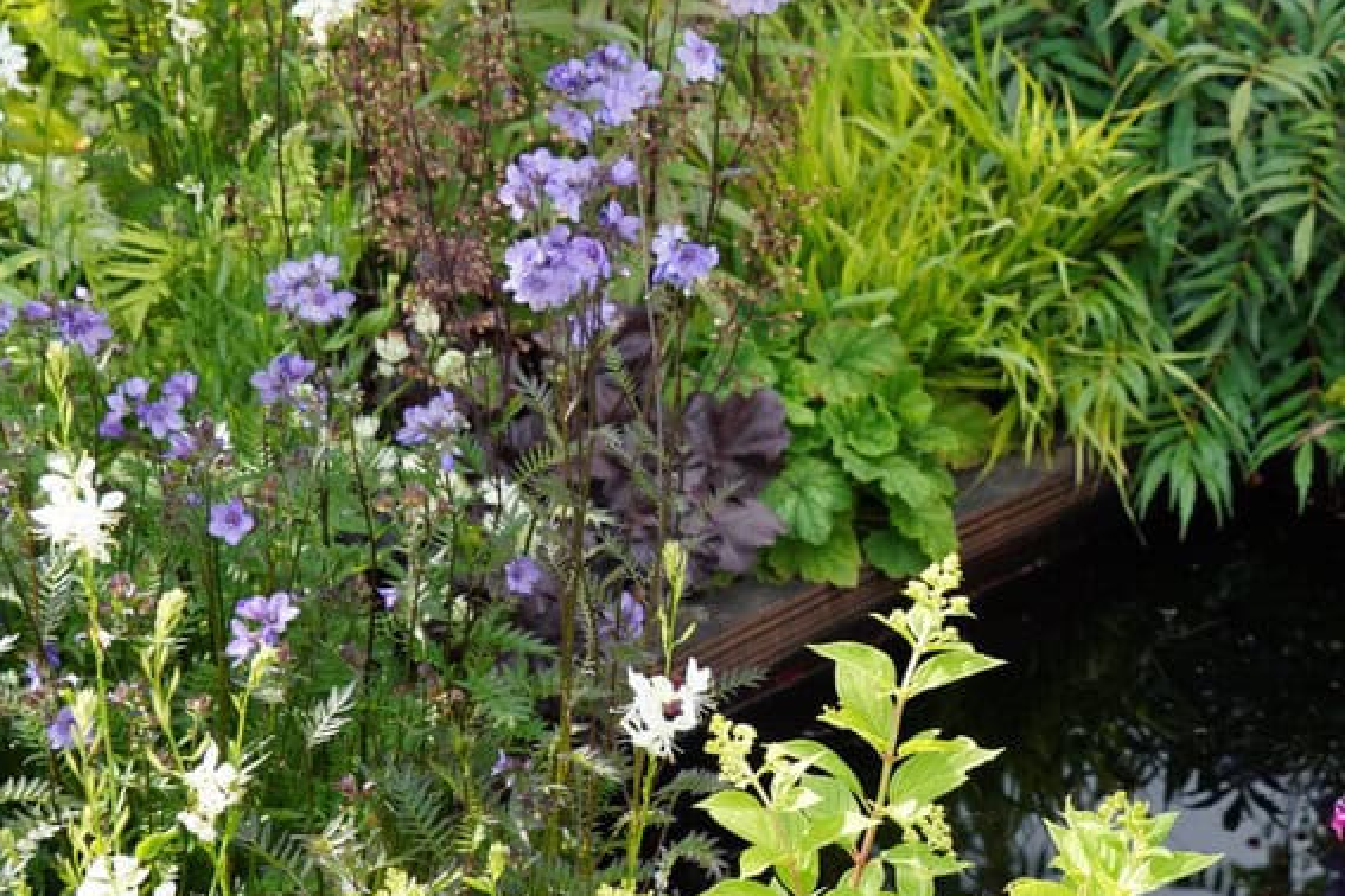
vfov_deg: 12.7
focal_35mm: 108
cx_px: 1269
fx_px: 4035
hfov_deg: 18.5
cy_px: 299
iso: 100
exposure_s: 1/100
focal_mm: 34
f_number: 5.6
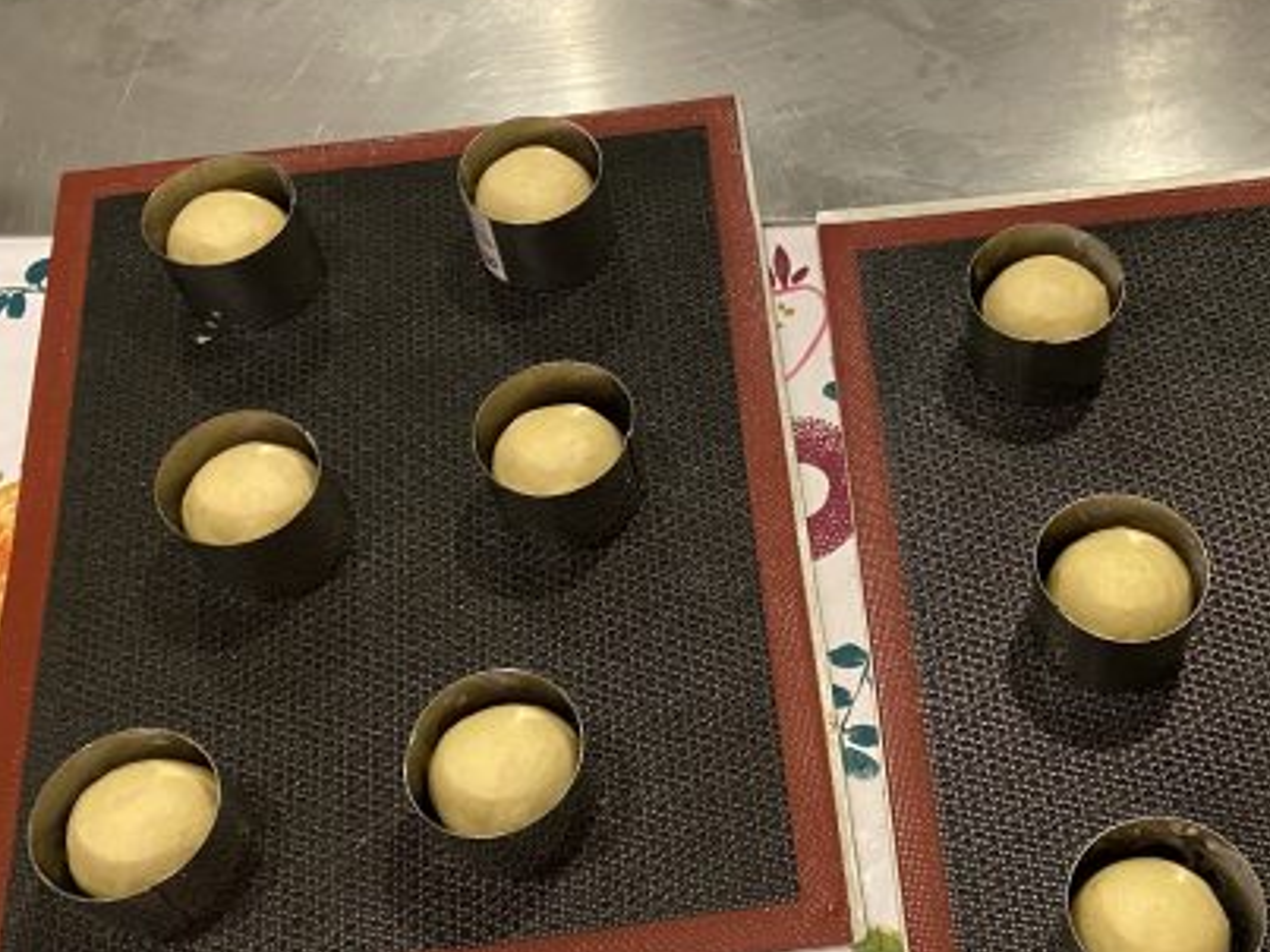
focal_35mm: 43
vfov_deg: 33.3
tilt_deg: -62.1
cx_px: 840
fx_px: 1577
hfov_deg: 43.3
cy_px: 640
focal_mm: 4.25
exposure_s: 1/33
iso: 500
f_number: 1.8
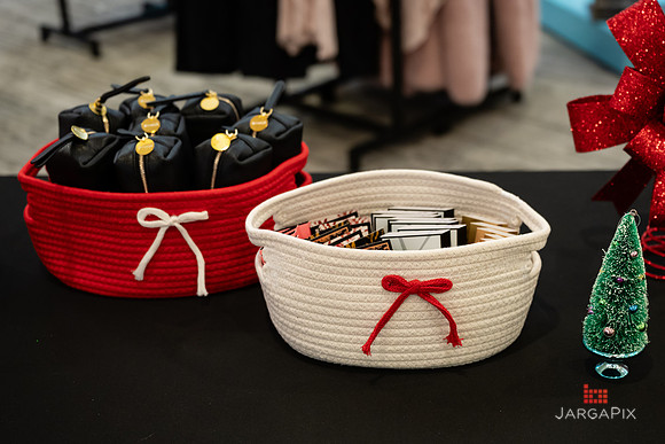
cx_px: 381
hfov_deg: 36.0
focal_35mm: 55
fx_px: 1023
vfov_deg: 24.4
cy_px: 289
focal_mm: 42
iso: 1000
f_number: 3.2
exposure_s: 1/160
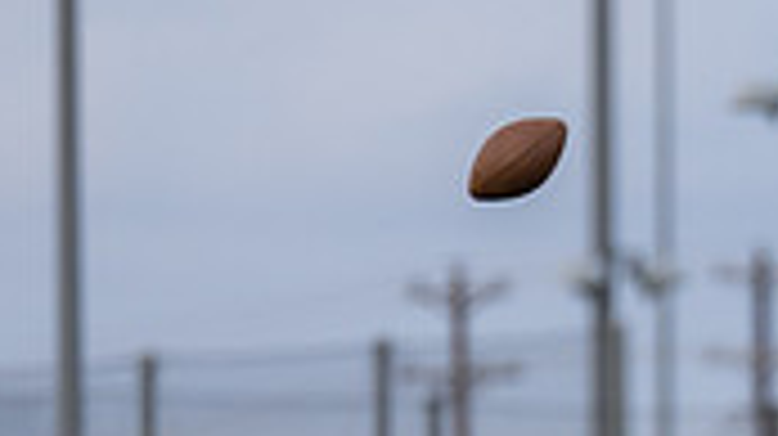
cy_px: 746
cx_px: 1034
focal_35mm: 754
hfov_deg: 2.9
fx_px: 15543
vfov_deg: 1.6
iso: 250
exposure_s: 1/1250
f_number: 2.8
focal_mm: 200
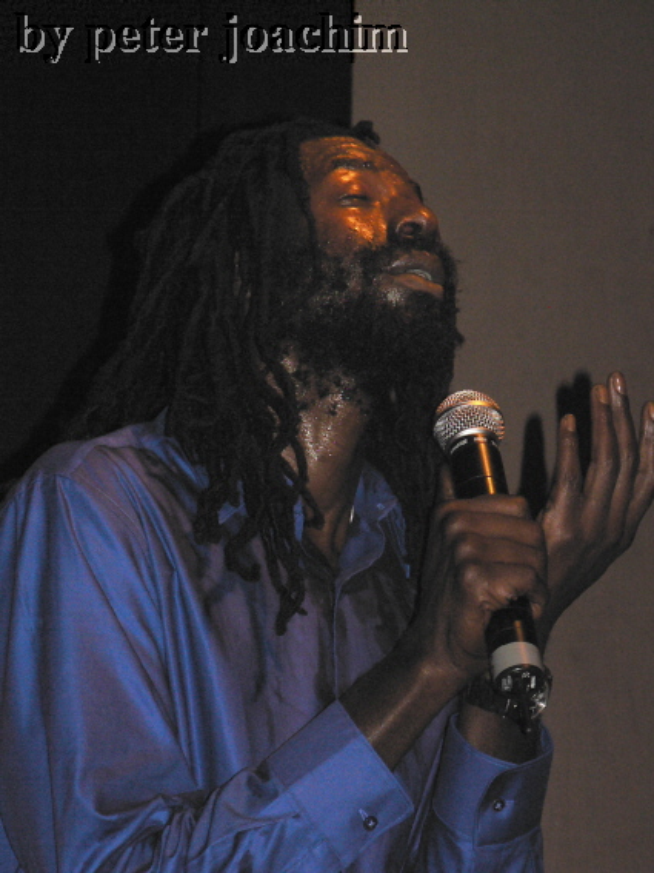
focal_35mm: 177
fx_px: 4460
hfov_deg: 8.4
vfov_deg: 11.2
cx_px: 327
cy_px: 436
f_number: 3.3
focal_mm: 30.4
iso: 400
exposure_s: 1/60
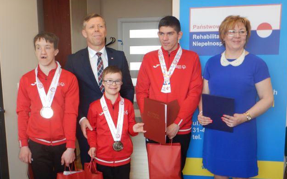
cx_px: 143
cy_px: 103
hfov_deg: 49.3
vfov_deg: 31.9
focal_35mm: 40
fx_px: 313
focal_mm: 6.6
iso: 180
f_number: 4.2
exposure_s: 1/30
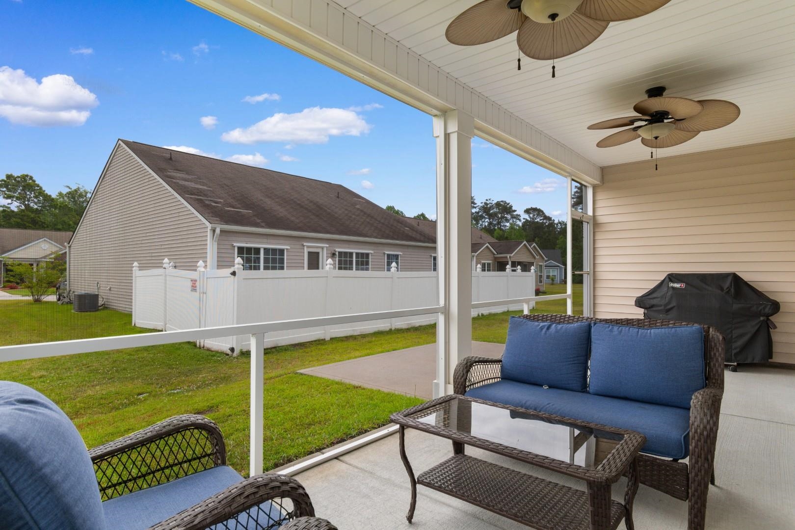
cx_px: 398
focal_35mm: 19
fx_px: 420
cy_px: 265
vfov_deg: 64.6
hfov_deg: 86.9
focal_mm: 13
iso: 100
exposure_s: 1/80
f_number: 4.8
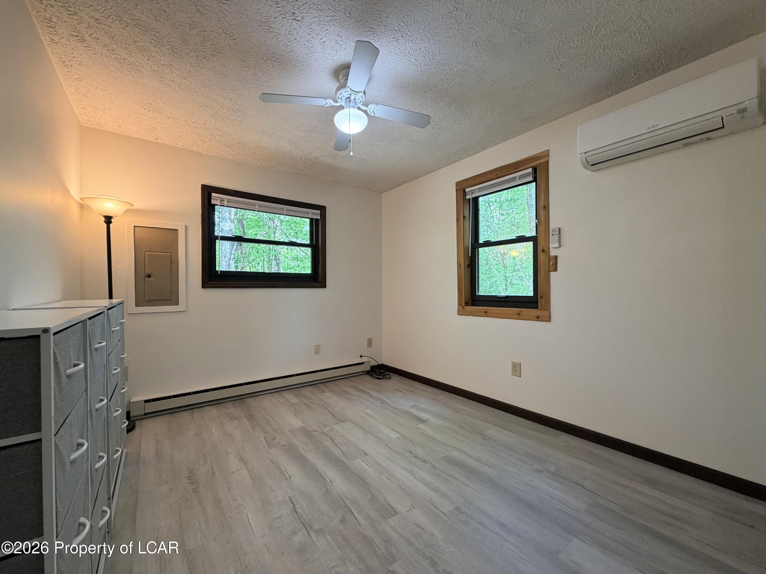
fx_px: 310
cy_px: 287
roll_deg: +0.8
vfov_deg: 85.7
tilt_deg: +0.7
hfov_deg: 102.1
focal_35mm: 14
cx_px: 383
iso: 200
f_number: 2.2
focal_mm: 2.22
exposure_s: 1/60
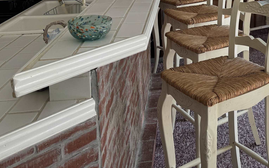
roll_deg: -0.2
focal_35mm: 51
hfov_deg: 36.7
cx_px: 250
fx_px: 374
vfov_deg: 23.7
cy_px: -20
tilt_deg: -9.5
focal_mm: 6.76
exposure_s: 1/358
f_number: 1.78
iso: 80
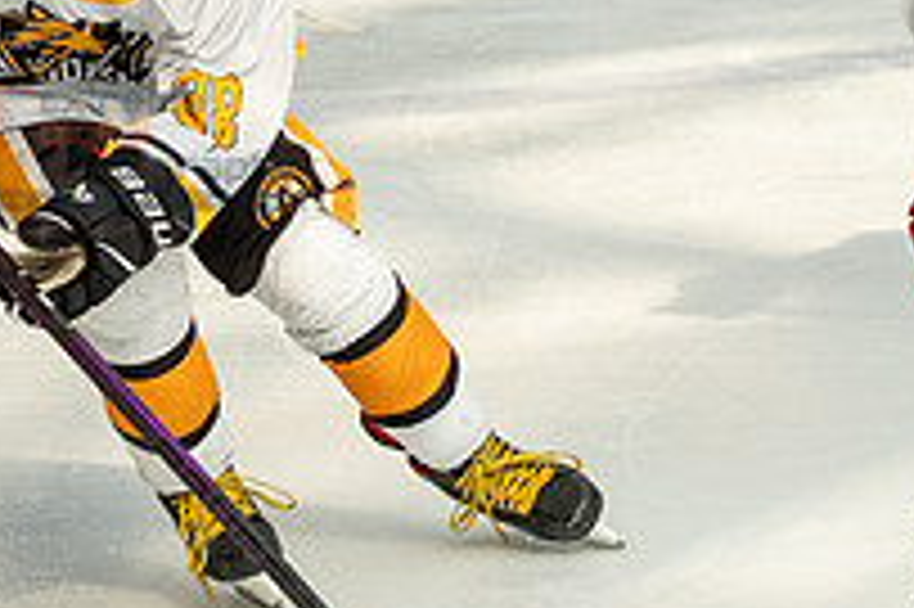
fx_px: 10680
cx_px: 117
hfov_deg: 4.9
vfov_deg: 3.3
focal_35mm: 421
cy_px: 142
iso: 800
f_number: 3.5
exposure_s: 1/1600
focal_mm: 98
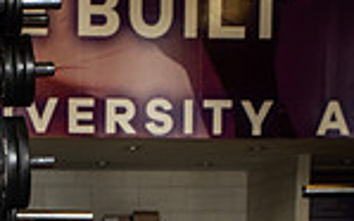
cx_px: 29
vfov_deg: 8.8
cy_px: 520
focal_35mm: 135
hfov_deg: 15.3
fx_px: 1302
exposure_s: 1/250
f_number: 7.1
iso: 800
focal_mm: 44
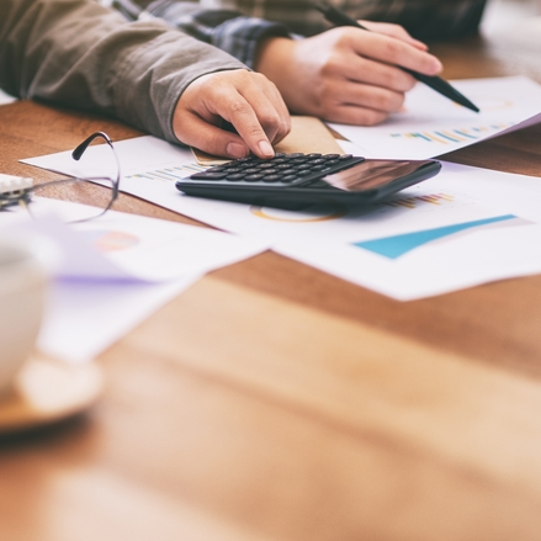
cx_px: 165
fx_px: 2299
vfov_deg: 13.4
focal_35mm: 130
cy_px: 250
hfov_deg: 13.4
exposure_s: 1/340
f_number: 1.2
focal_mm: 56
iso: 100
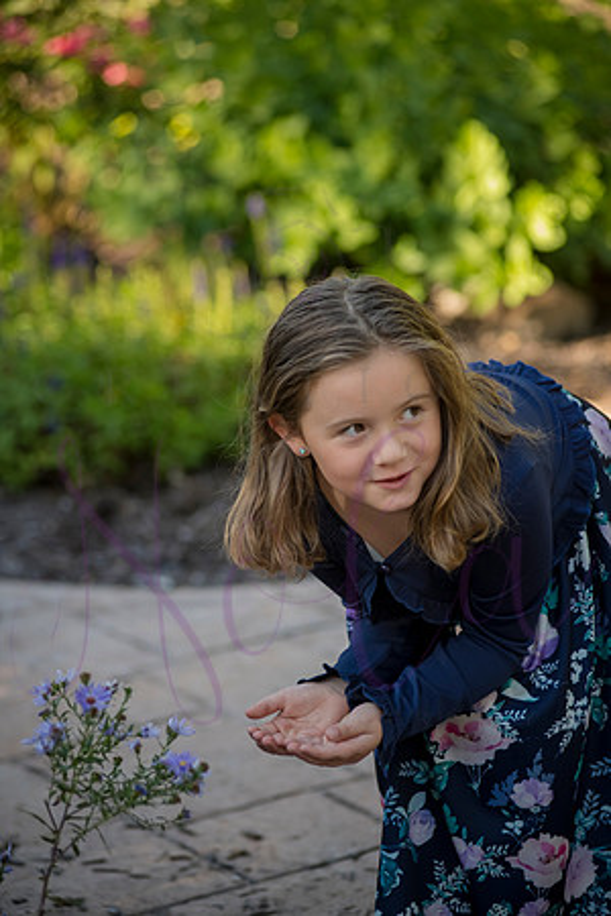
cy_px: 458
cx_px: 306
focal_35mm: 125
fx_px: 3182
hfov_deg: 11.0
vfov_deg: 16.4
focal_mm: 125
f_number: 4
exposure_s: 1/400
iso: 400
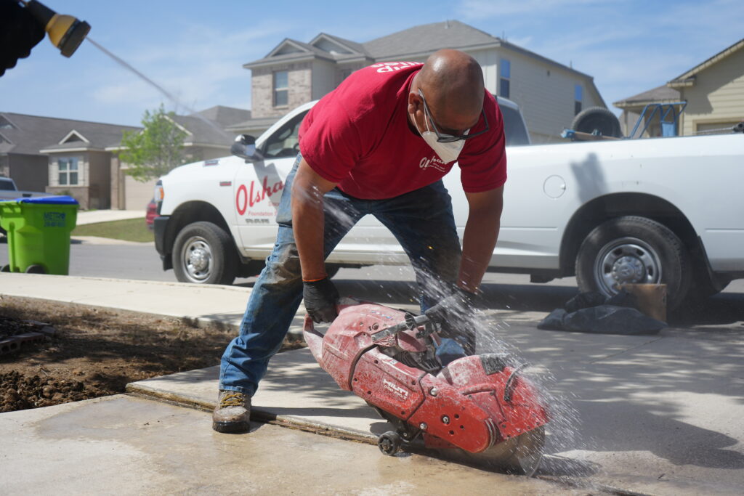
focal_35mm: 37
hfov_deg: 51.9
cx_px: 372
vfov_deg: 36.0
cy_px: 248
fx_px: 765
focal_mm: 37
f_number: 5
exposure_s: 1/800
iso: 100
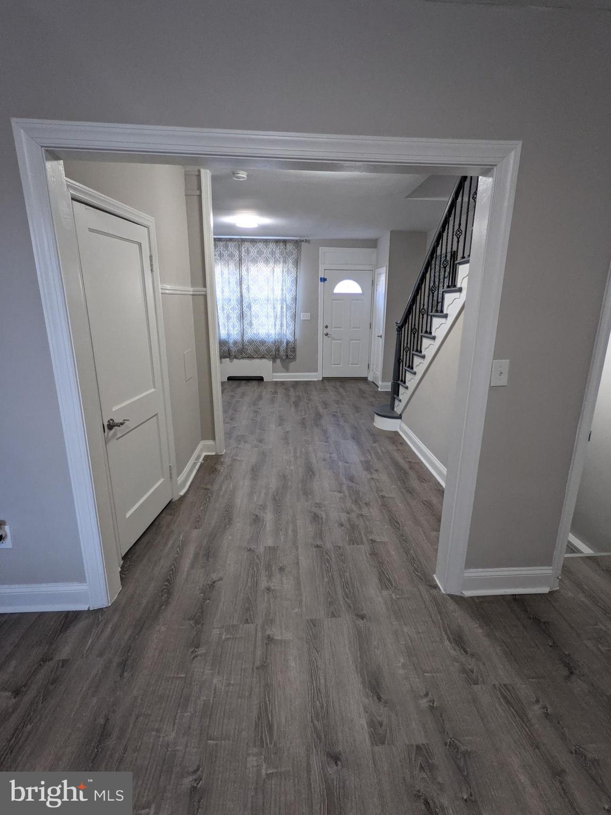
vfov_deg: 94.5
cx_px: 306
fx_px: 377
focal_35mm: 16
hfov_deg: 78.1
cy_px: 408
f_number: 2.2
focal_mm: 2.22
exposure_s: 1/120
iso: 262
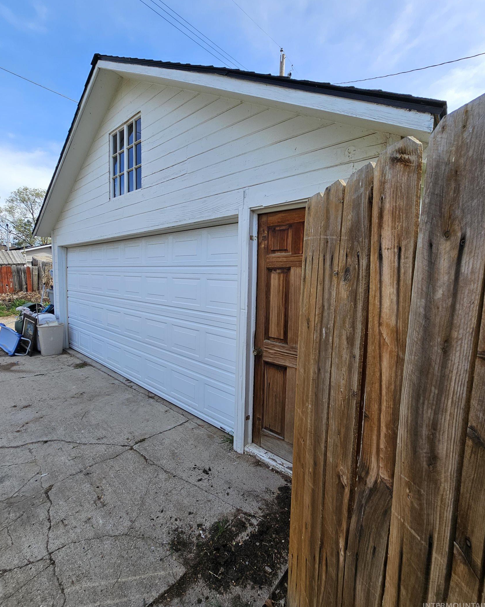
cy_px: 301
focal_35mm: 14
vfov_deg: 100.7
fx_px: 251
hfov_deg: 88.0
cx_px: 239
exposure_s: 1/965
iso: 50
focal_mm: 2.2
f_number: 2.2
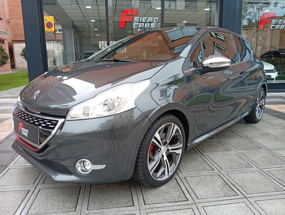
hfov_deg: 65.2
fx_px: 223
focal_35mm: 27
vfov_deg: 51.5
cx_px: 142
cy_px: 108
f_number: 1.8
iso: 57
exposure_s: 1/50
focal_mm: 3.98
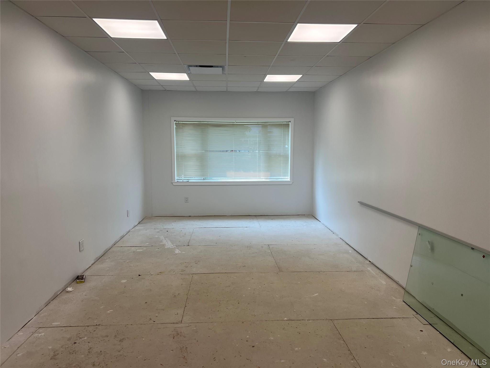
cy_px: 184
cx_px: 245
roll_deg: +0.1
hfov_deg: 67.3
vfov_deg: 53.1
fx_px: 368
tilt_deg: -5.6
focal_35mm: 26
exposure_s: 1/666
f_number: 1.5
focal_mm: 5.7
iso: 64
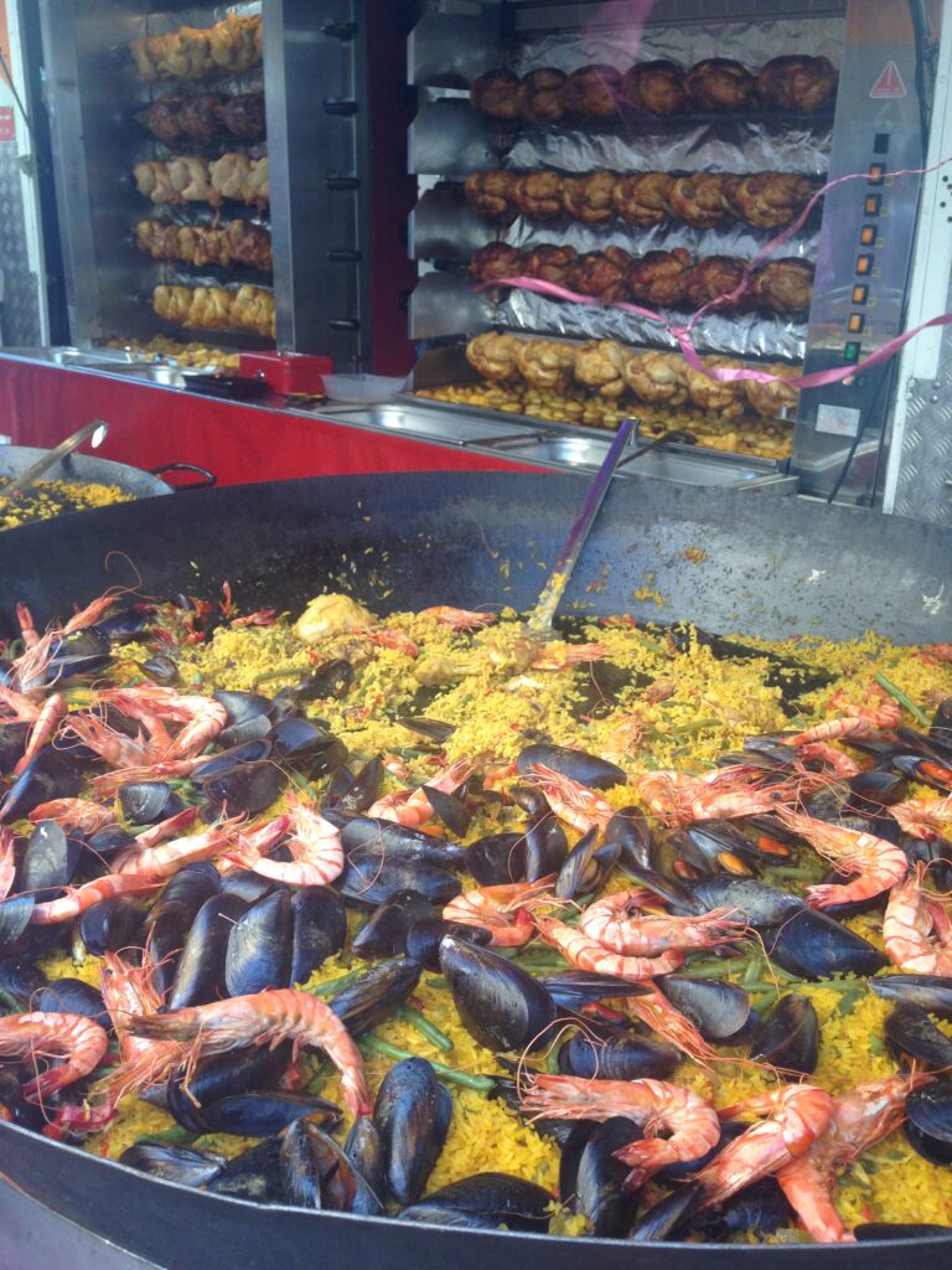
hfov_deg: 42.9
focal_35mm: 33
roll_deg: -2.4
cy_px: 635
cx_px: 476
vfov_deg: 55.4
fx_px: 1210
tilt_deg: -19.4
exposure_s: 1/120
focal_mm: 4.12
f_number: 2.4
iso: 80
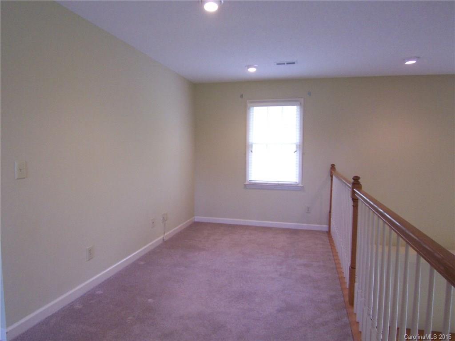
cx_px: 228
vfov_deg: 58.9
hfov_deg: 73.9
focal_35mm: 23
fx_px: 302
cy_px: 170
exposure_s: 1/30
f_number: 2.8
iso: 160
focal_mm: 3.8
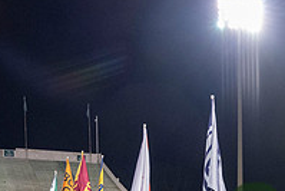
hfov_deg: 25.9
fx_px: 555
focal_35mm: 70
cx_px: 337
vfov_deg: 18.1
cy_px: 251
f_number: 4
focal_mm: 24
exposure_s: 1/500
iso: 2500
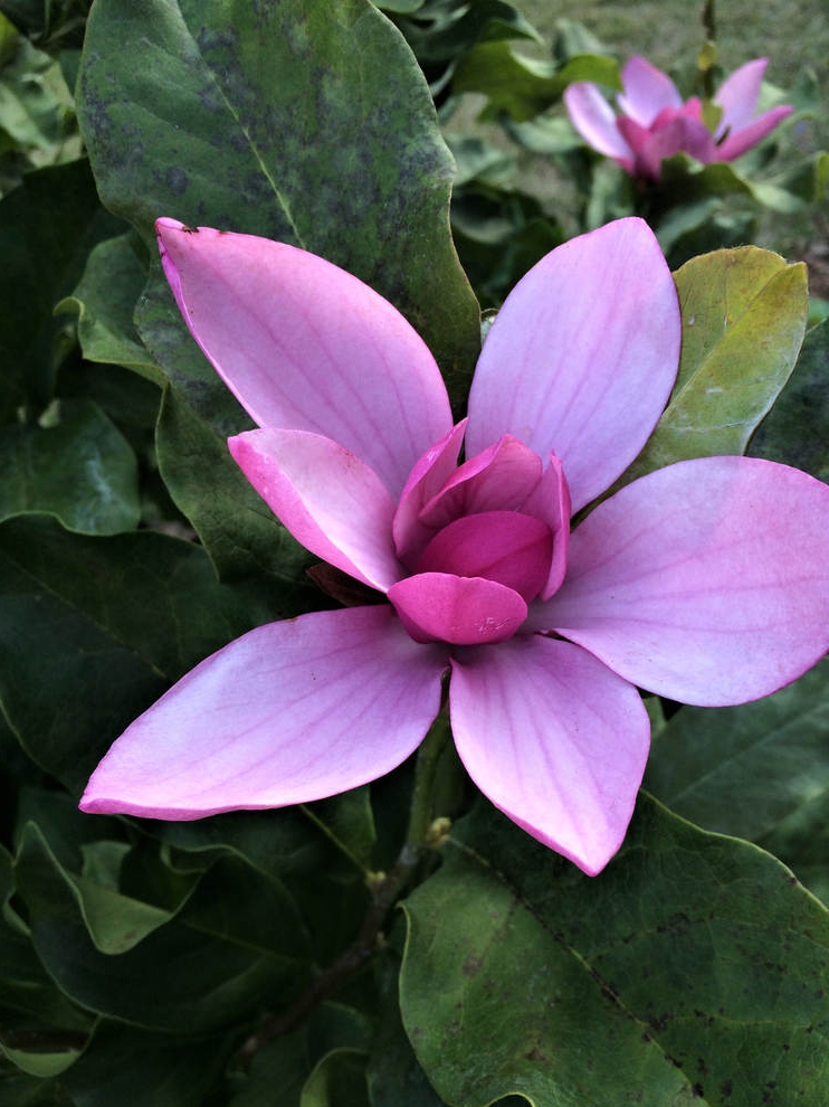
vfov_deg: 60.0
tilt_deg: -59.6
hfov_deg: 46.8
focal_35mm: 30
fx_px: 958
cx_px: 418
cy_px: 546
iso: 40
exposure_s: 1/60
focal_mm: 4.15
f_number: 2.2
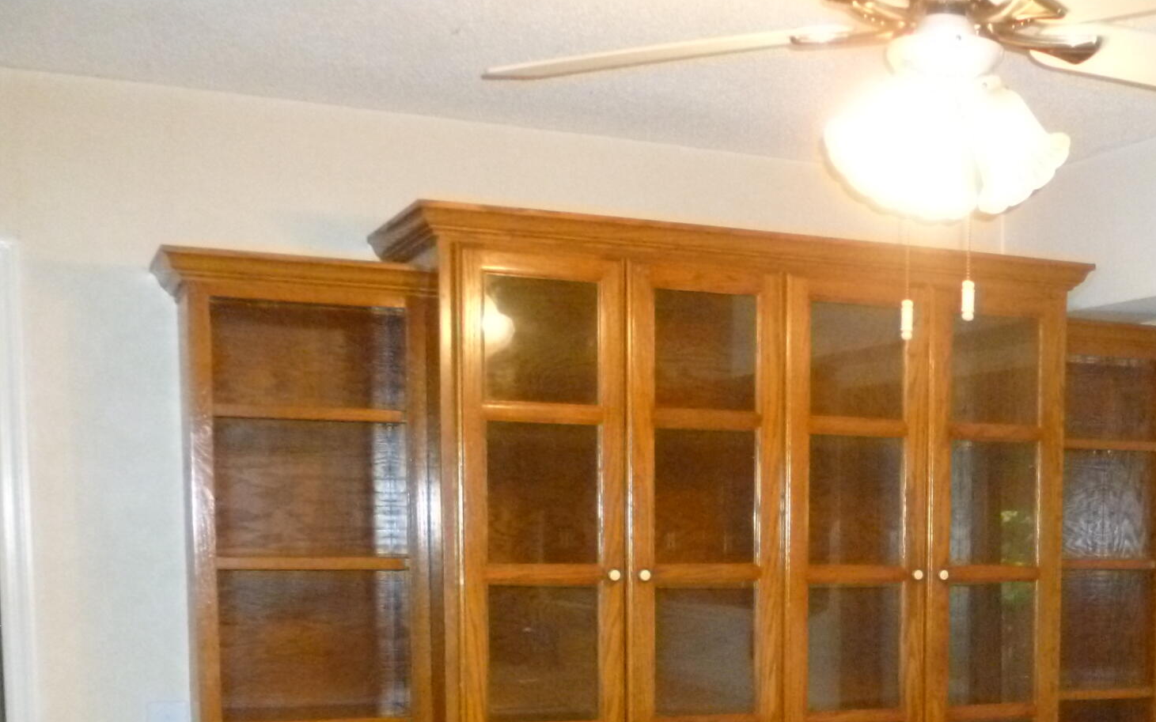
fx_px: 1638
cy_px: 735
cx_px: 936
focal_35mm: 52
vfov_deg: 23.7
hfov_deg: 37.4
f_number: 3.3
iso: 640
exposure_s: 1/60
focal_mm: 5
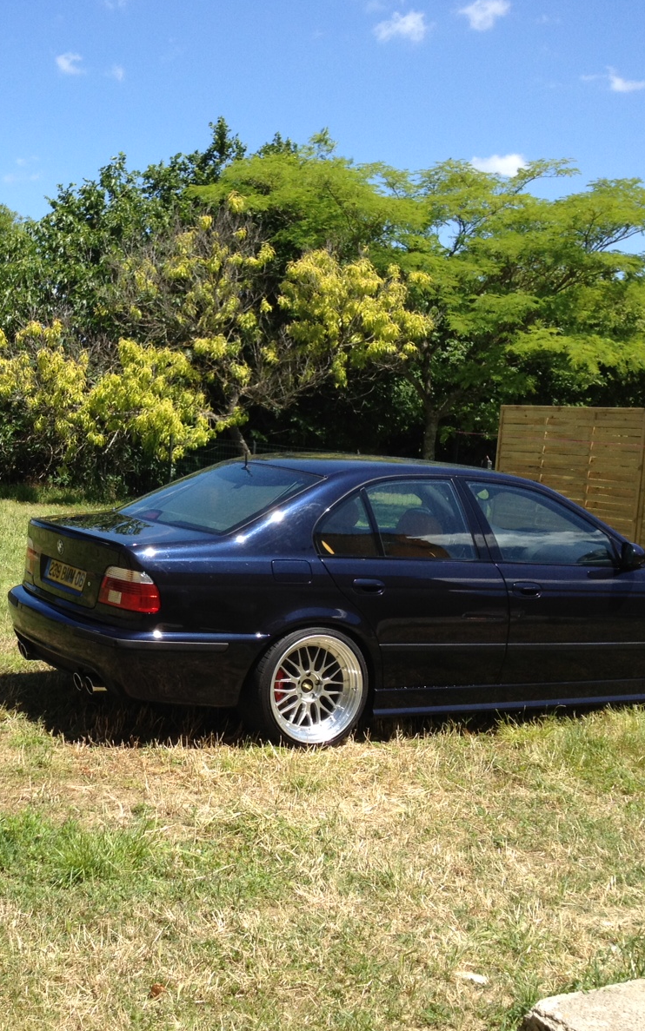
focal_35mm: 51
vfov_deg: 39.6
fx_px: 1434
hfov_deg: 24.8
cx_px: 100
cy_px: 510
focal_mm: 4.28
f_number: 2.4
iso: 64
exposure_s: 1/1151
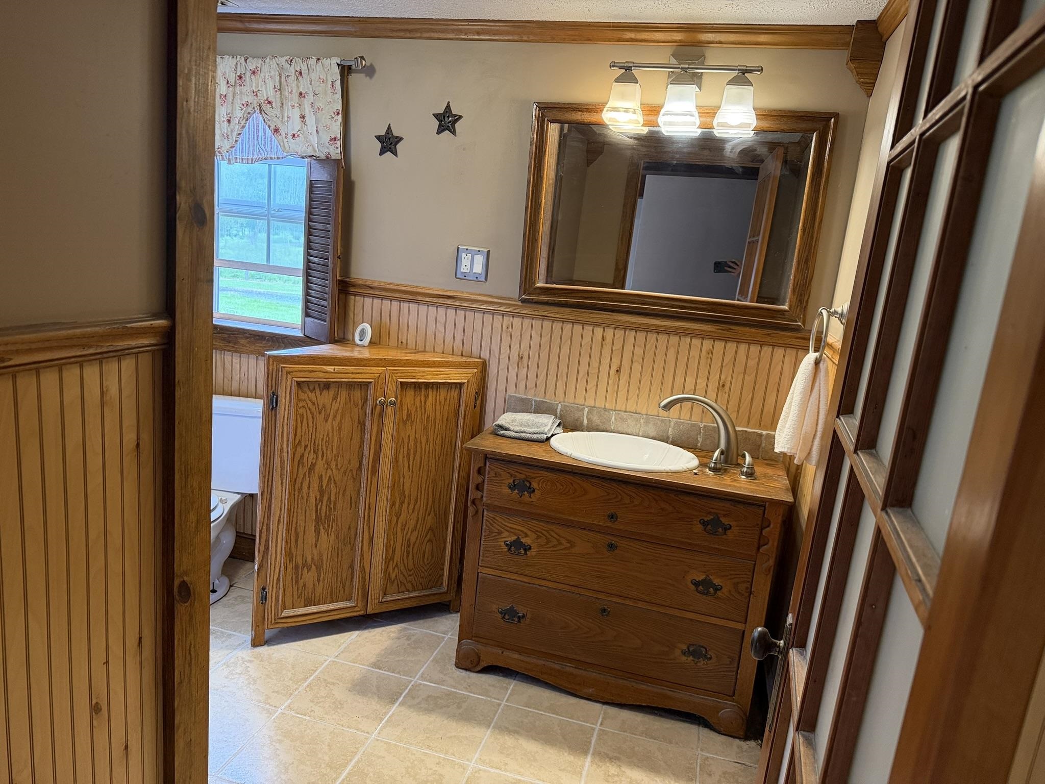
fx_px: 725
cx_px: 522
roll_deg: -5.4
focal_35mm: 24
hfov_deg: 71.6
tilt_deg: -12.4
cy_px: 392
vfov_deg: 56.8
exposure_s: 1/120
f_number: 1.78
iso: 400
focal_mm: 6.76
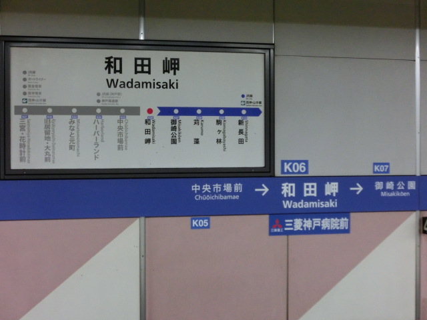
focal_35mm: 59
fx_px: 728
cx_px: 214
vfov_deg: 24.8
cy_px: 160
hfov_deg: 32.7
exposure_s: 1/80
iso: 800
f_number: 3.8
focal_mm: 10.5
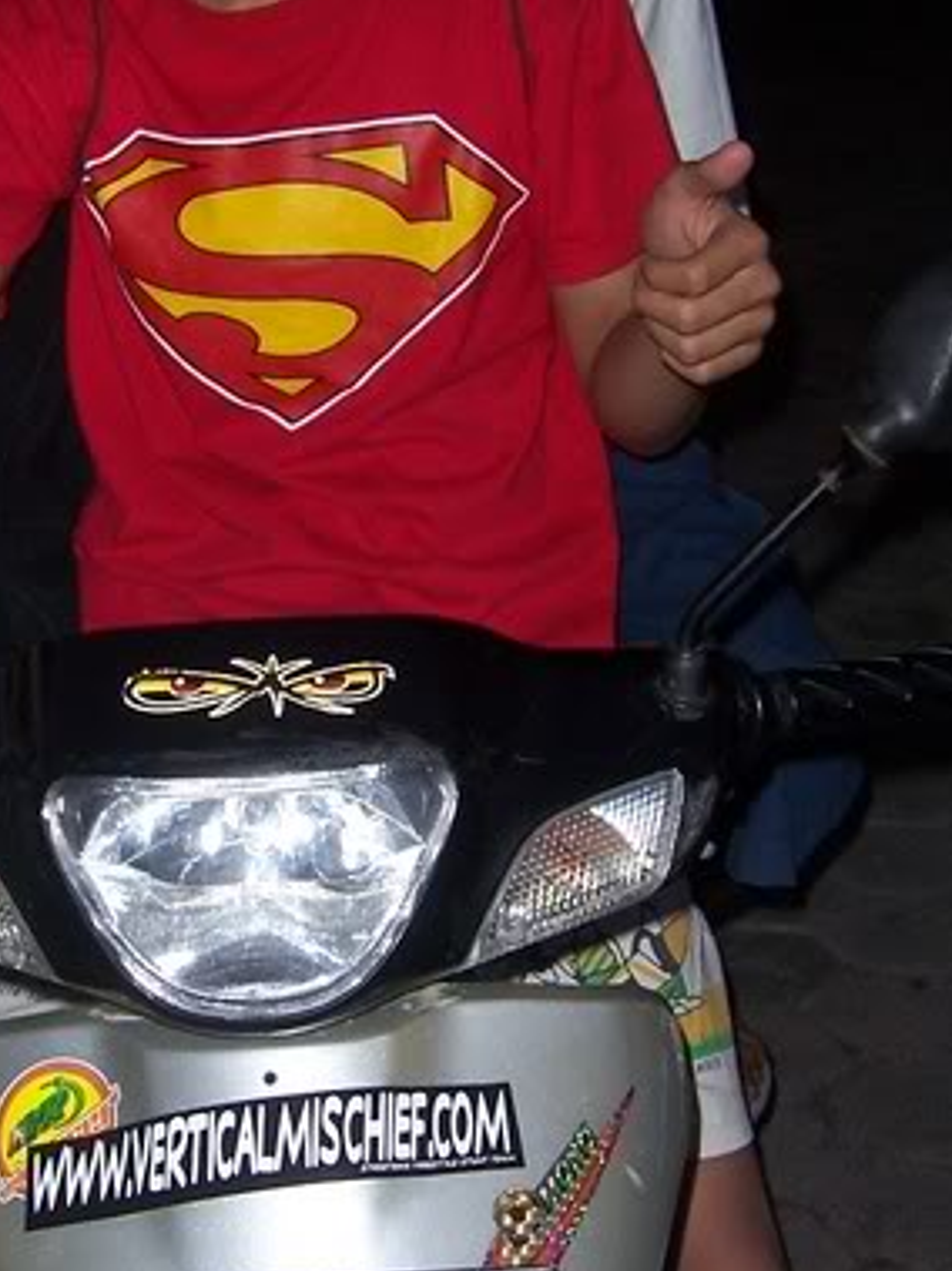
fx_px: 2788
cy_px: 641
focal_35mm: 76
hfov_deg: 19.3
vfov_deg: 25.7
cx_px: 372
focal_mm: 6
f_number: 3
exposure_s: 1/60
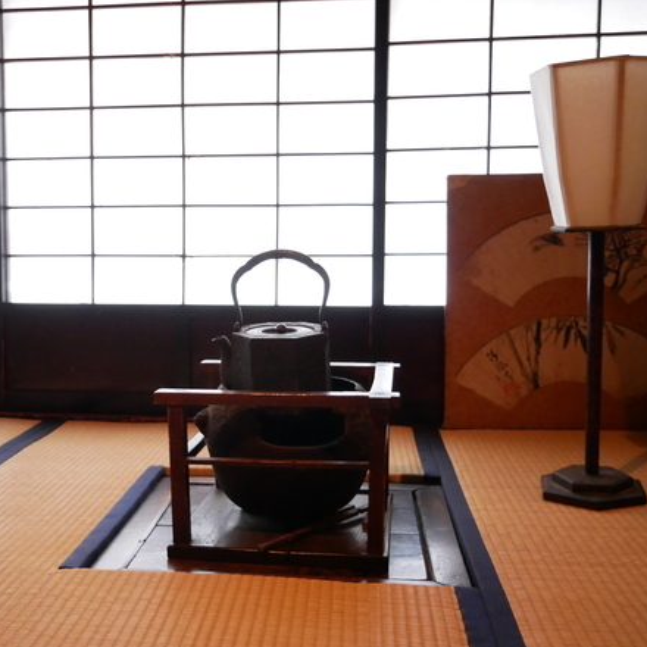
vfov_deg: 40.9
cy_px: 330
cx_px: 247
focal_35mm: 41
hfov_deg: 40.7
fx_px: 867
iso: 3200
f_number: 3.8
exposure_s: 1/15
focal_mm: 17
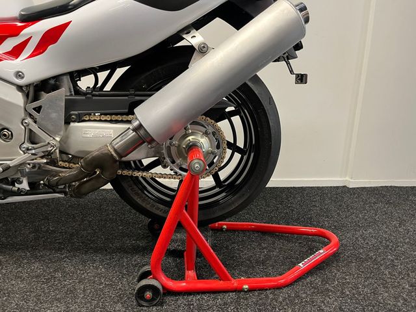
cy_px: 156
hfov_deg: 67.3
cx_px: 208
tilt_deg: -13.8
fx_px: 312
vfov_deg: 53.1
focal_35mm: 26
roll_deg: -1.1
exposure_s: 1/50
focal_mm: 5.1
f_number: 1.6
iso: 160
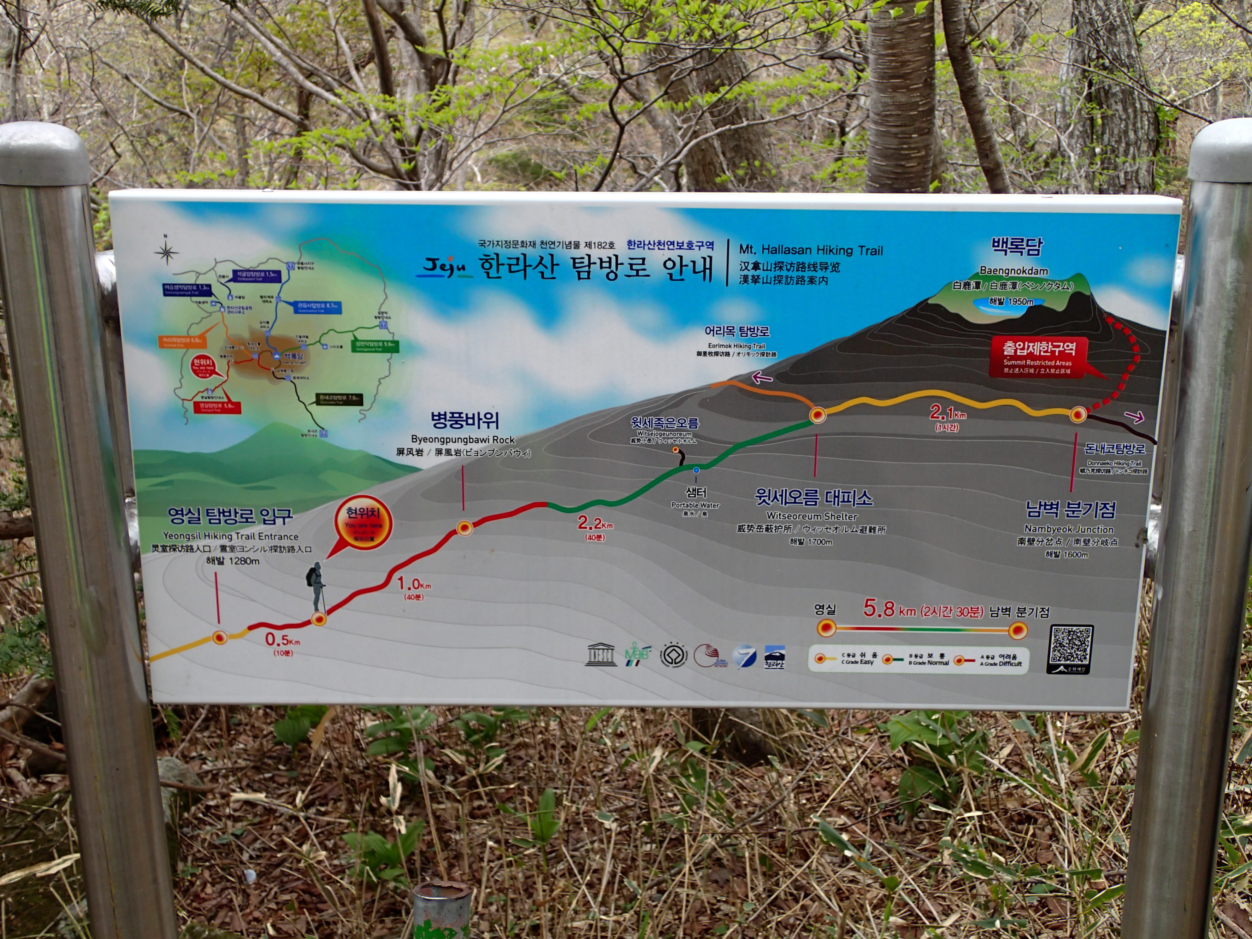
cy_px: 470
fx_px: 1266
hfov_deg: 52.6
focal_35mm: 35
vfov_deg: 40.7
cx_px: 626
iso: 100
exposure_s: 1/100
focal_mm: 6.42
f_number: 3.5
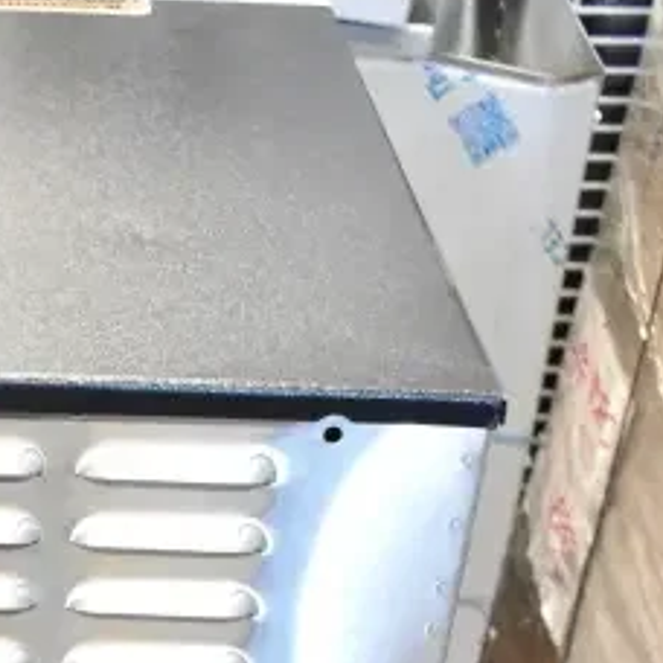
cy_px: 1102
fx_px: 1994
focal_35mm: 92
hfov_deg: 18.3
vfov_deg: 16.5
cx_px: -38
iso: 2800
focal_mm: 18
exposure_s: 1/30
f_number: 3.5
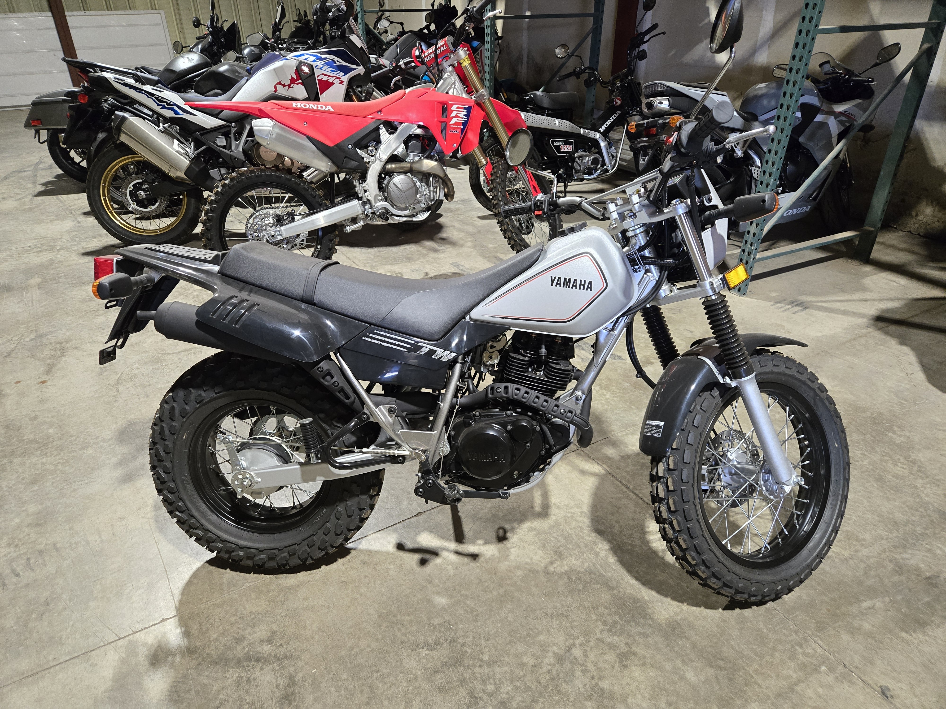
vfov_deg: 58.9
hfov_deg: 73.9
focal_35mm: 23
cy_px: 354
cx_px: 473
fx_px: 629
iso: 800
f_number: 1.8
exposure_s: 1/120
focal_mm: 5.4
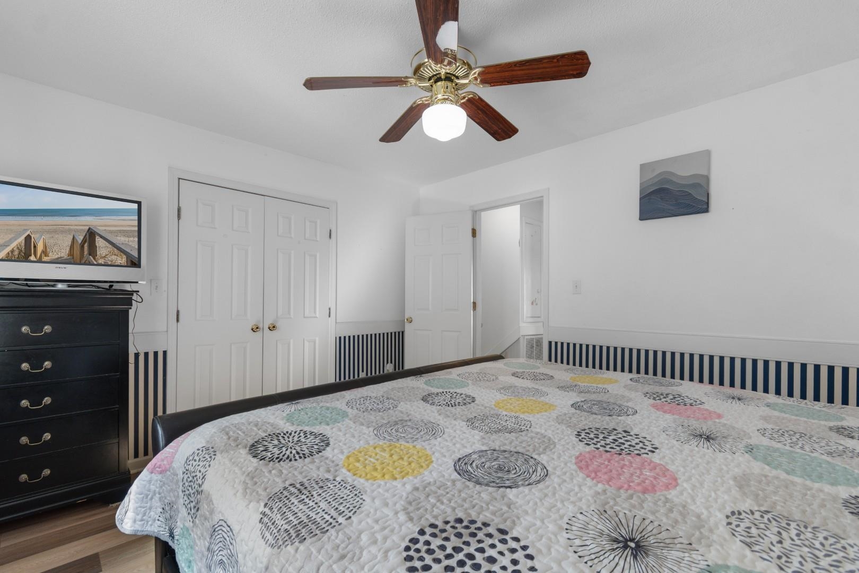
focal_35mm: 15
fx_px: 358
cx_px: 430
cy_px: 286
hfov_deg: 100.4
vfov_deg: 77.3
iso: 100
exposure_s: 1/50
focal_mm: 10
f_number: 4.5
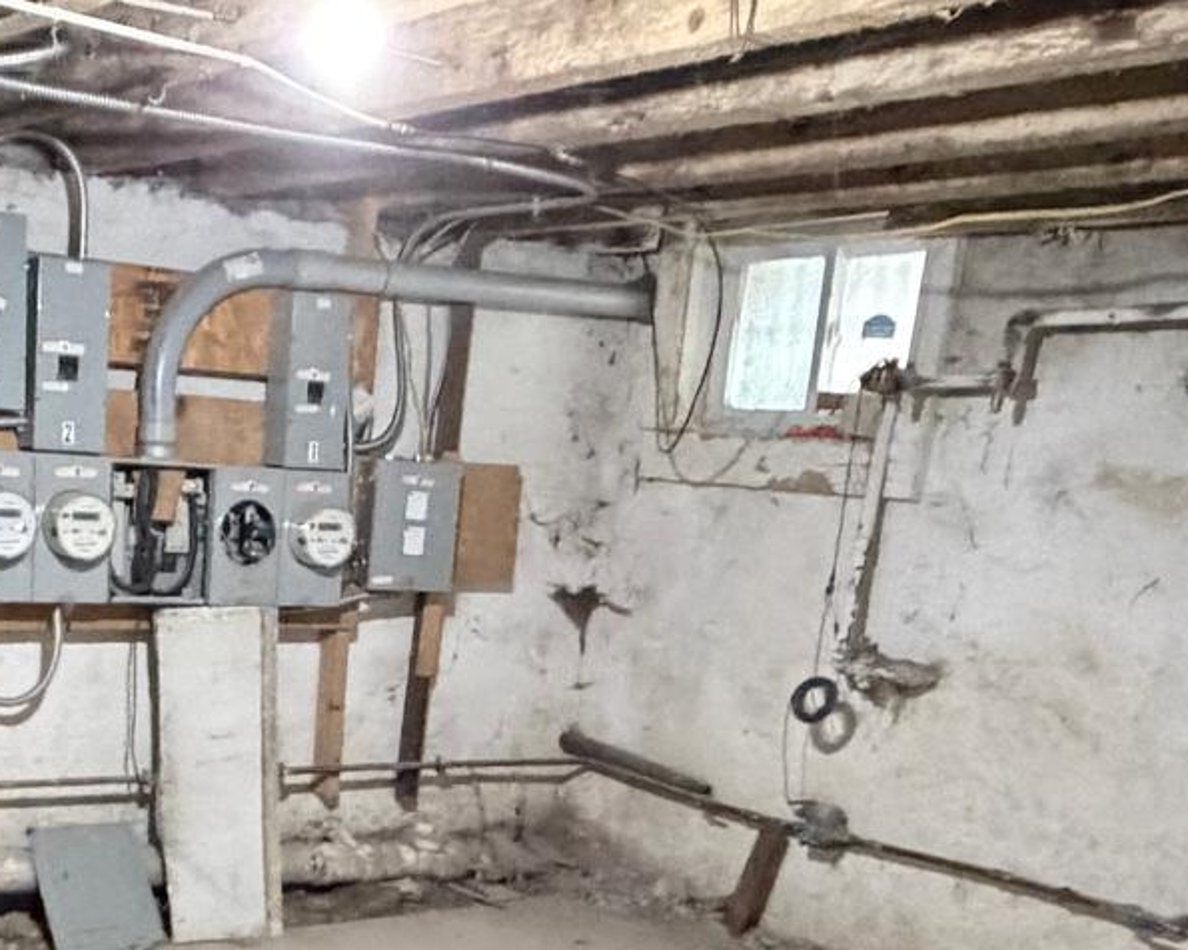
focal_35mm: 47
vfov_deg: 30.9
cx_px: 292
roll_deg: -2.6
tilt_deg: -10.7
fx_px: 1653
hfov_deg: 38.5
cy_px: 826
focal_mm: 2.22
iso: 1000
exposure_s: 1/40
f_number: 2.2
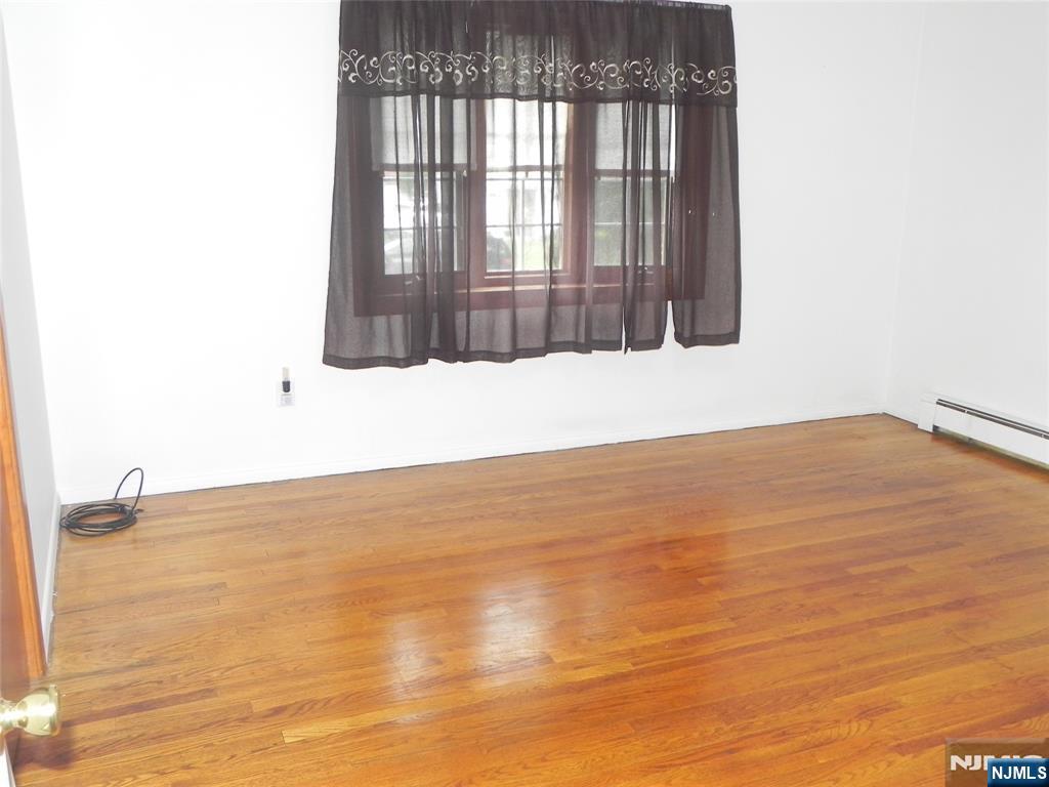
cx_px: 524
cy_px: 394
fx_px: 1000
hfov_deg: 55.4
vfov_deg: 42.9
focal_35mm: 33
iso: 210
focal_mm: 5.9
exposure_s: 1/30
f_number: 2.8
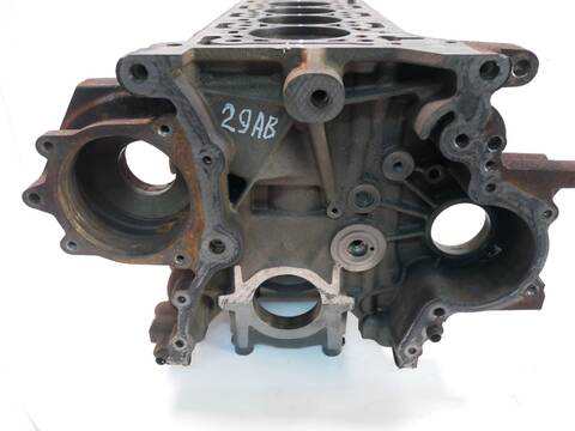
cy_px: 216
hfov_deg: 60.0
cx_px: 288
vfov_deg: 46.8
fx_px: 498
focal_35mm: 30
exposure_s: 1/60
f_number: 3.8
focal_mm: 15
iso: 2000
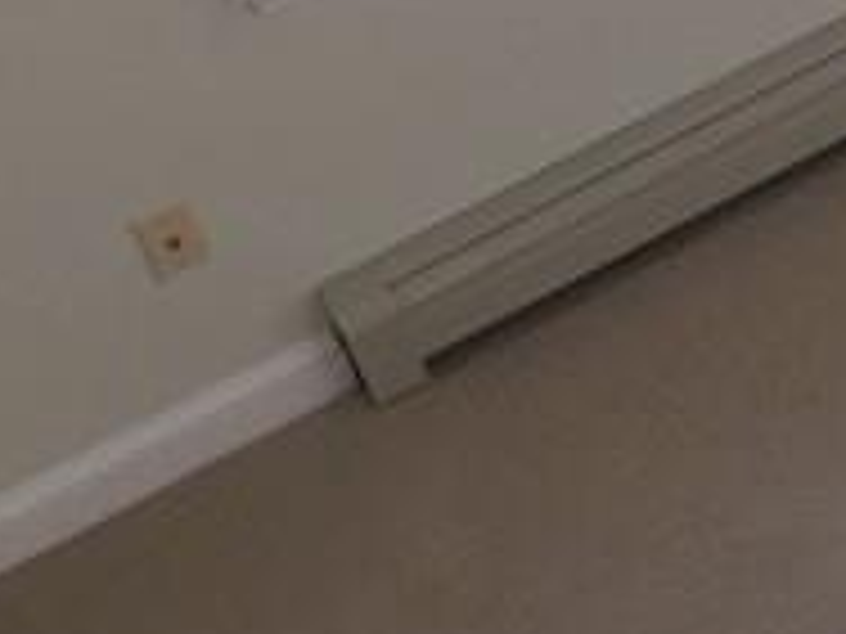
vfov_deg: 9.4
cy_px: 54
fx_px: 3861
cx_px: 1332
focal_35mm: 158
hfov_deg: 11.9
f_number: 2.2
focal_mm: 4.15
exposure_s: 1/120
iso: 32
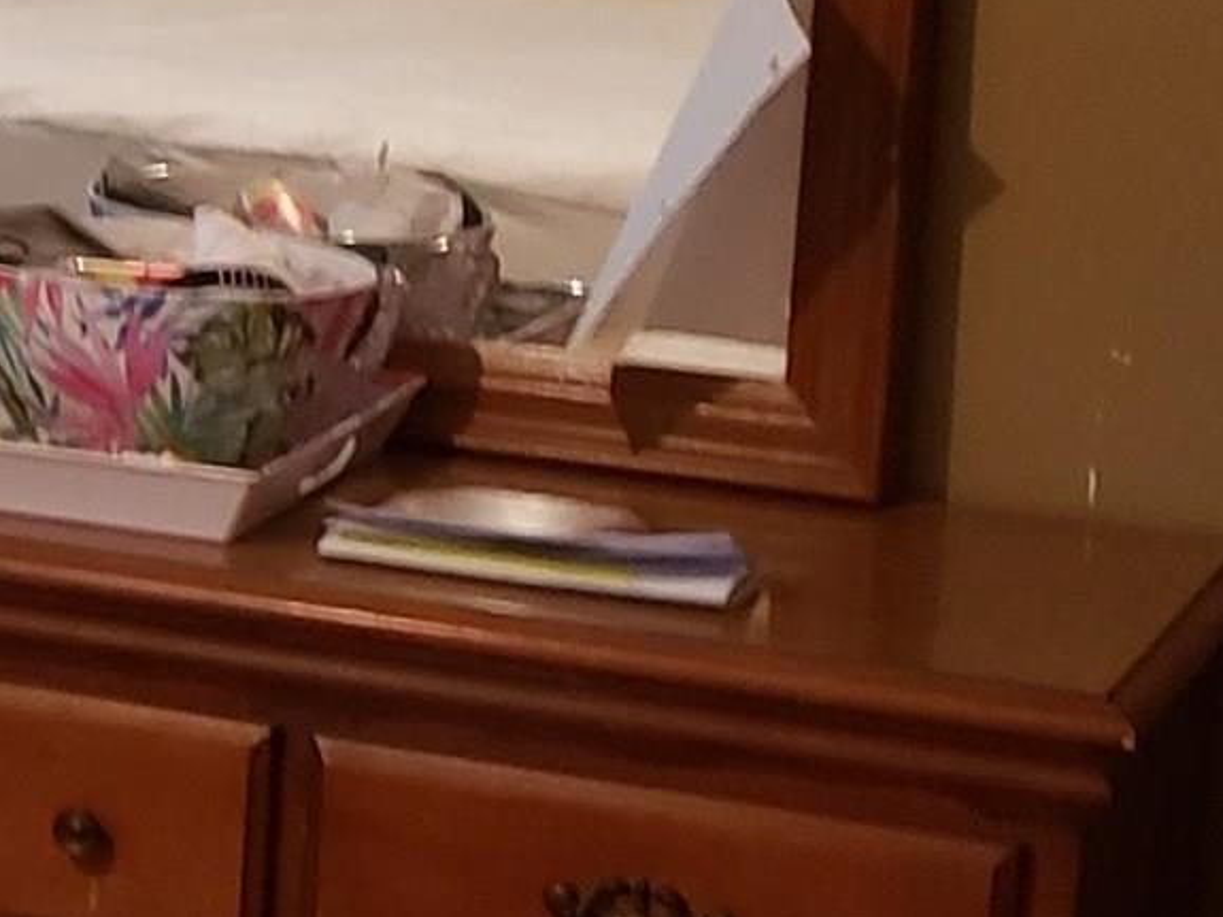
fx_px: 4910
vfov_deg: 10.6
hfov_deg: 12.1
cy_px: 9
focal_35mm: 139
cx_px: -1431
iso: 250
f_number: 1.5
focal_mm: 4.3
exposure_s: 1/24
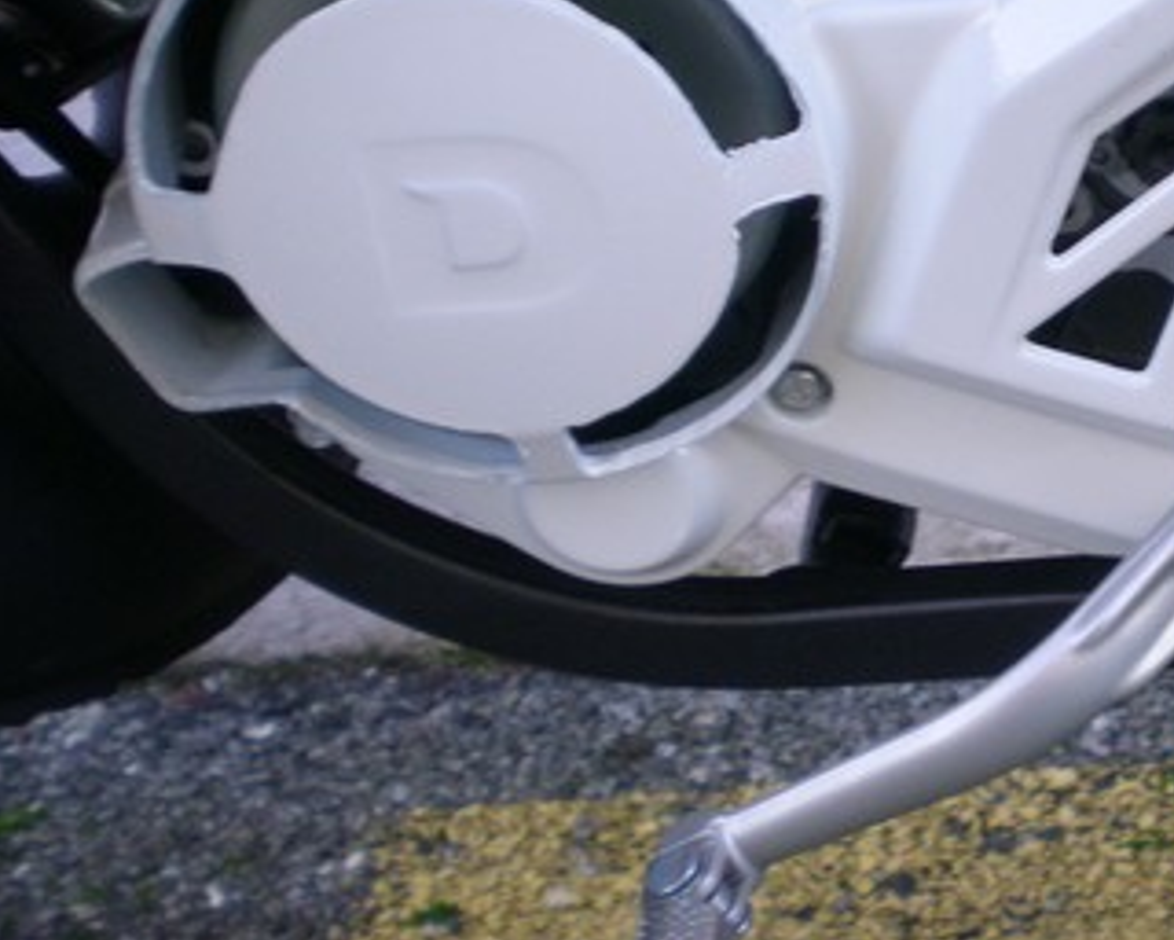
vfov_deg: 17.9
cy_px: 430
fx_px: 2988
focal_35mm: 86
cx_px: 1046
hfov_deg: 21.7
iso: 117
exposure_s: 1/58
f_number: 3.5
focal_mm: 7.4
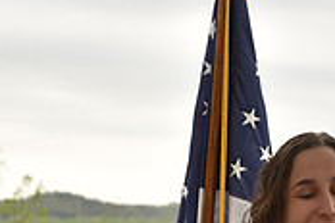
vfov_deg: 5.8
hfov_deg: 8.8
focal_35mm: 233
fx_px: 2168
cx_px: 341
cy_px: 318
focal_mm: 70
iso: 100
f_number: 7.1
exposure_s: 1/200
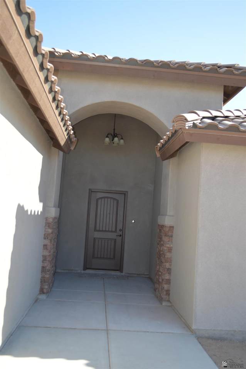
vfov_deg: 57.3
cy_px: 184
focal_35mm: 33
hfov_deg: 39.9
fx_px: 339
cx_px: 123
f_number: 4
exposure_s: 1/200
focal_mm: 22
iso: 100
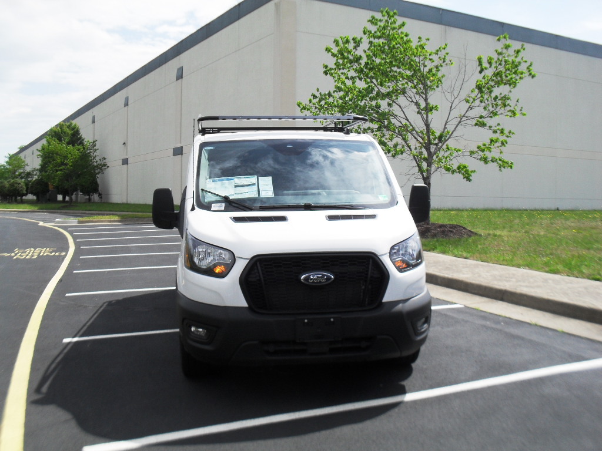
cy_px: 226
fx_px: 609
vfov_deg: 40.7
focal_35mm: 35
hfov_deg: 52.6
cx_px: 301
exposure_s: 1/250
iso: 100
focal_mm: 6.3
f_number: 8.4
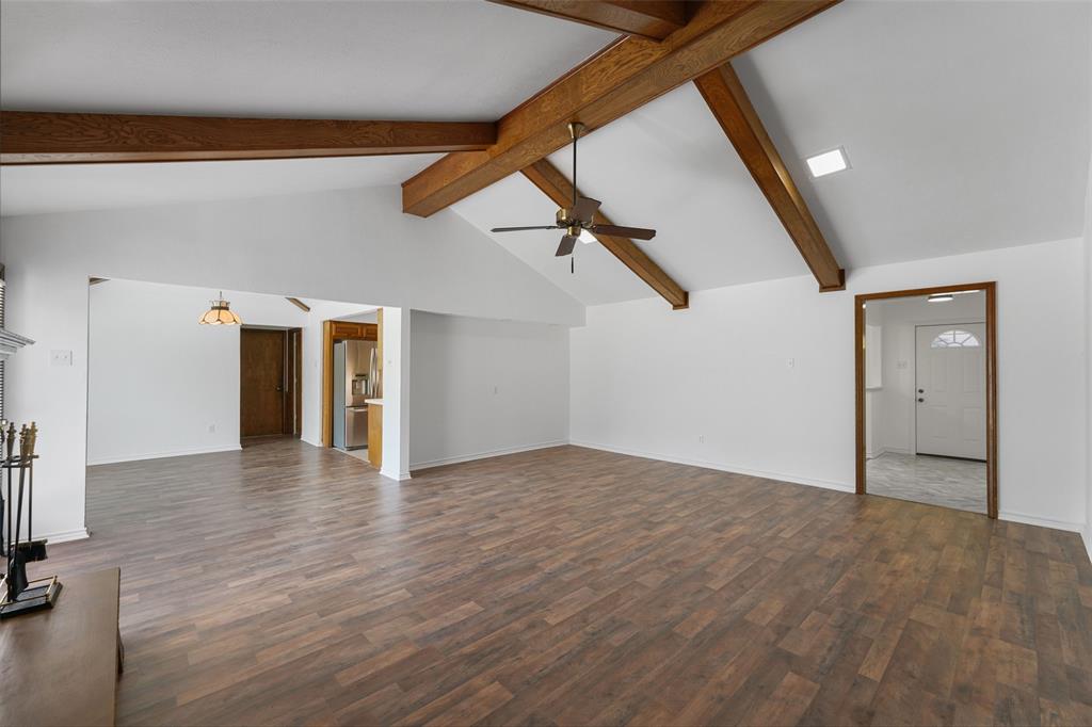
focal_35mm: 15
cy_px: 364
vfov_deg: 77.7
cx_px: 546
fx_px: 452
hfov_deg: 100.8
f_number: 9
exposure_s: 1/50
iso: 640
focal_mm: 14.9
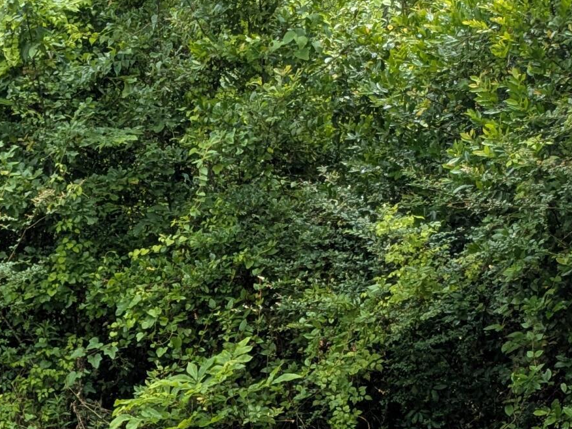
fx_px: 1520
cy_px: 427
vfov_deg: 15.8
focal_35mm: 92
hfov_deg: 17.9
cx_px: -394
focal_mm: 4.38
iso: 51
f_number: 1.73
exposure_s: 1/508
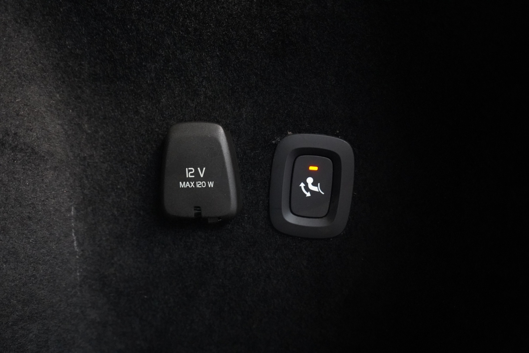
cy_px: 176
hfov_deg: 65.5
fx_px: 411
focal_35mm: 28
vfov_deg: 46.4
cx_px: 264
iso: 12800
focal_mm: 28
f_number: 5
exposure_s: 1/60
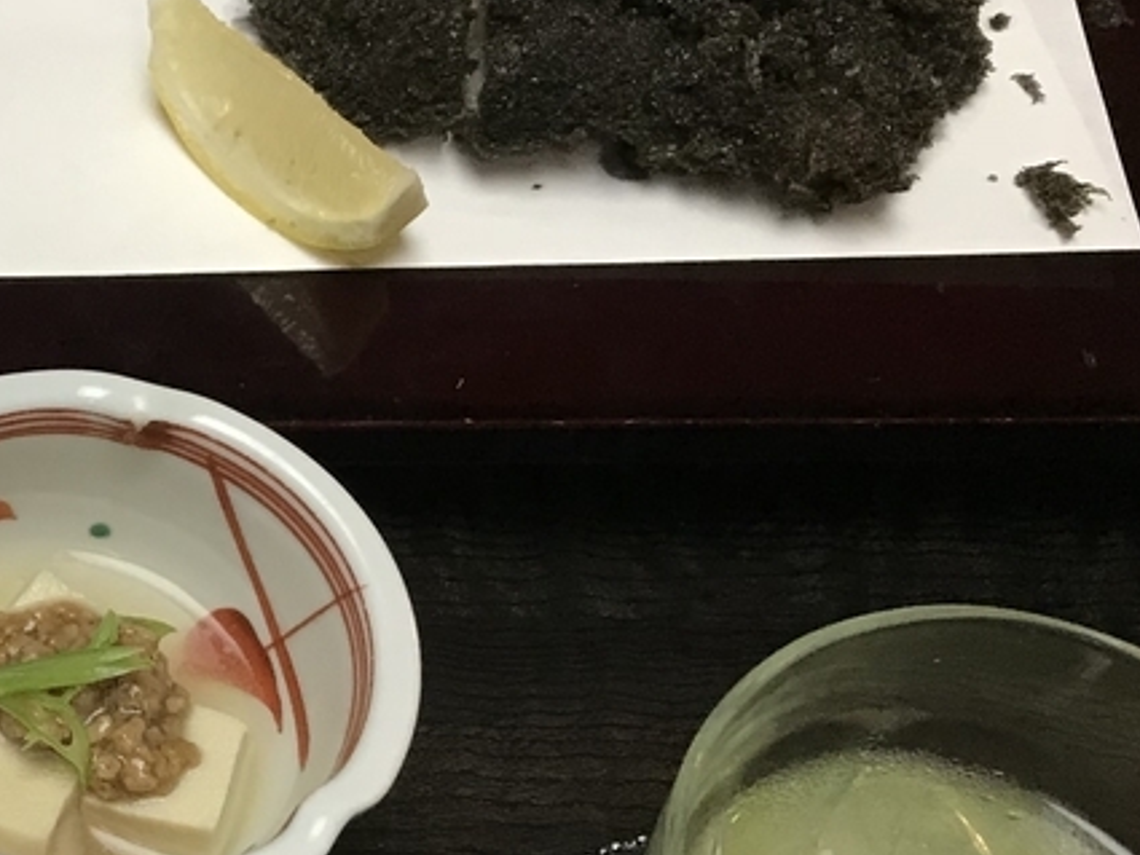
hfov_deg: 22.1
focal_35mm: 79
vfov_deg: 18.5
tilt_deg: -59.5
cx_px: -349
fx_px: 2602
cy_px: 662
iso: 40
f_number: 1.8
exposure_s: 1/15
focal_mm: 3.99
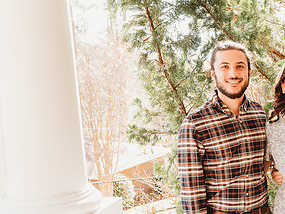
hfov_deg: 36.6
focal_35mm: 47
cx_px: 281
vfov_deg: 30.7
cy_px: 140
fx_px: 387
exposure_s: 1/200
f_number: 4.5
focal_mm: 24
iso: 400
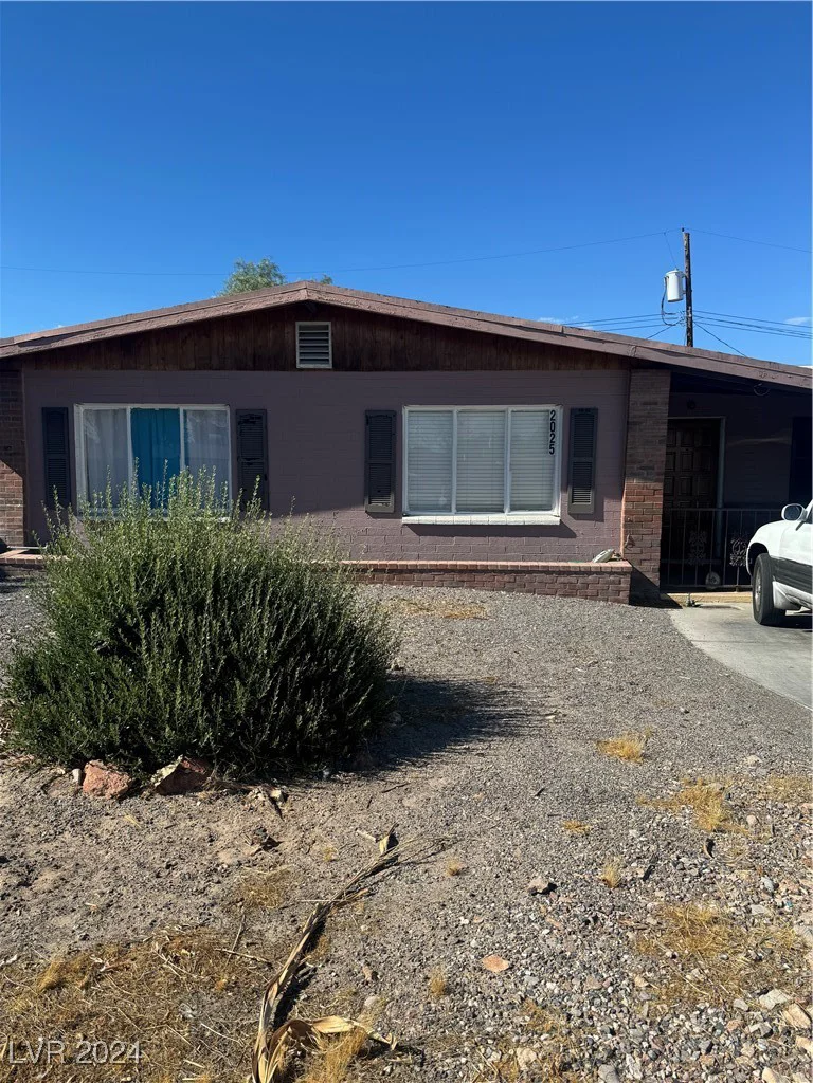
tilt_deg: -6.2
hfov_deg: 56.8
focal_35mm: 24
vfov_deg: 71.6
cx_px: 406
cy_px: 542
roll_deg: -2.8
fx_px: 752
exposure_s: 1/4049
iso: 80
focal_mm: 6.76
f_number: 1.78
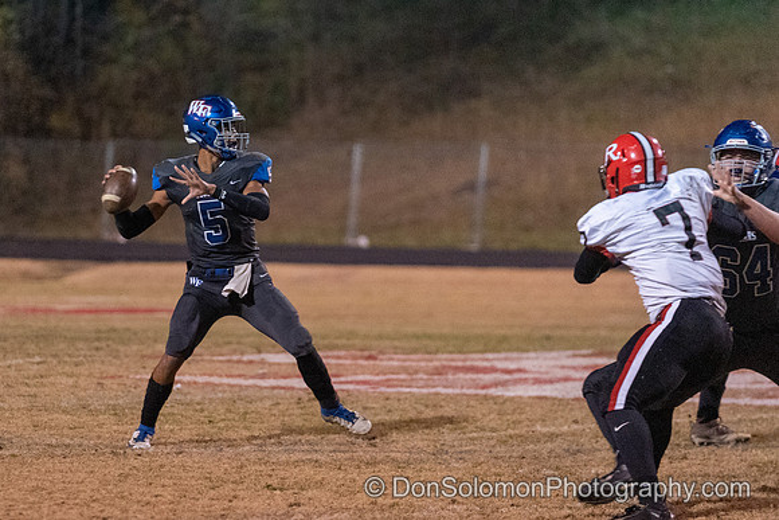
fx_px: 5688
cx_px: 247
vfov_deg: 5.2
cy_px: 225
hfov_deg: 7.8
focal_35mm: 263
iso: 8000
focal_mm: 187
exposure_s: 1/800
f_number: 2.8
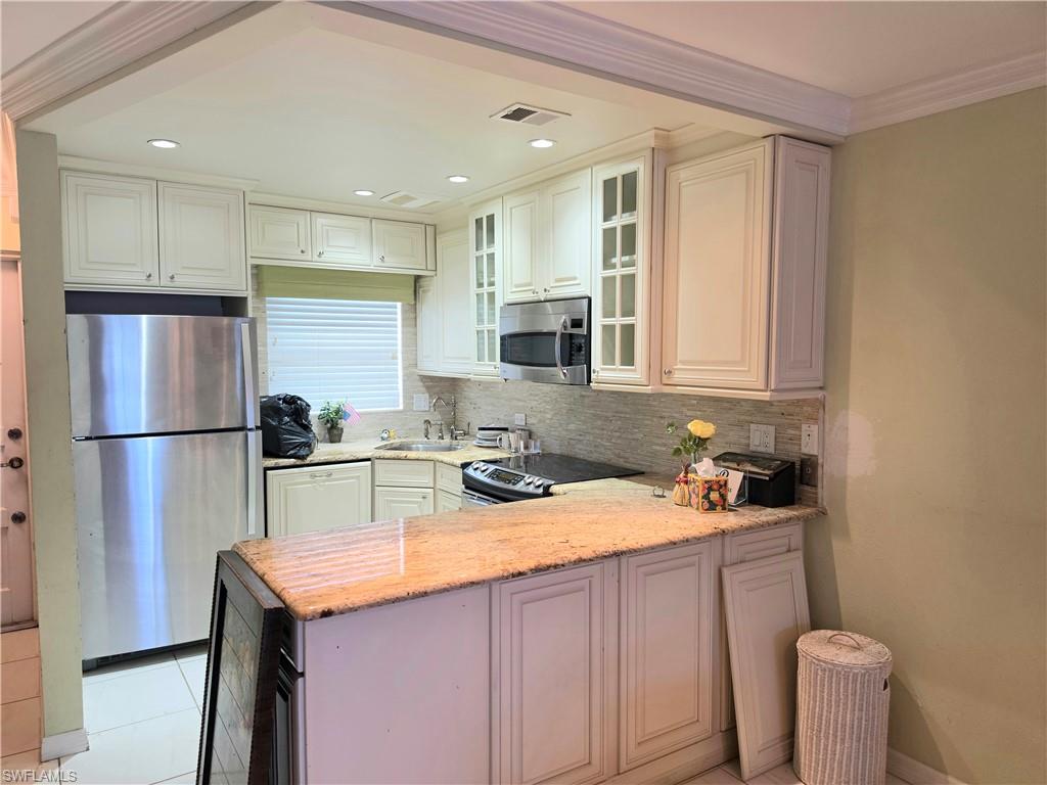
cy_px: 392
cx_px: 524
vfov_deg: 58.9
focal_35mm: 23
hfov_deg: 73.9
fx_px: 696
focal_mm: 6.5
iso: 125
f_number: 1.4
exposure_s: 1/120
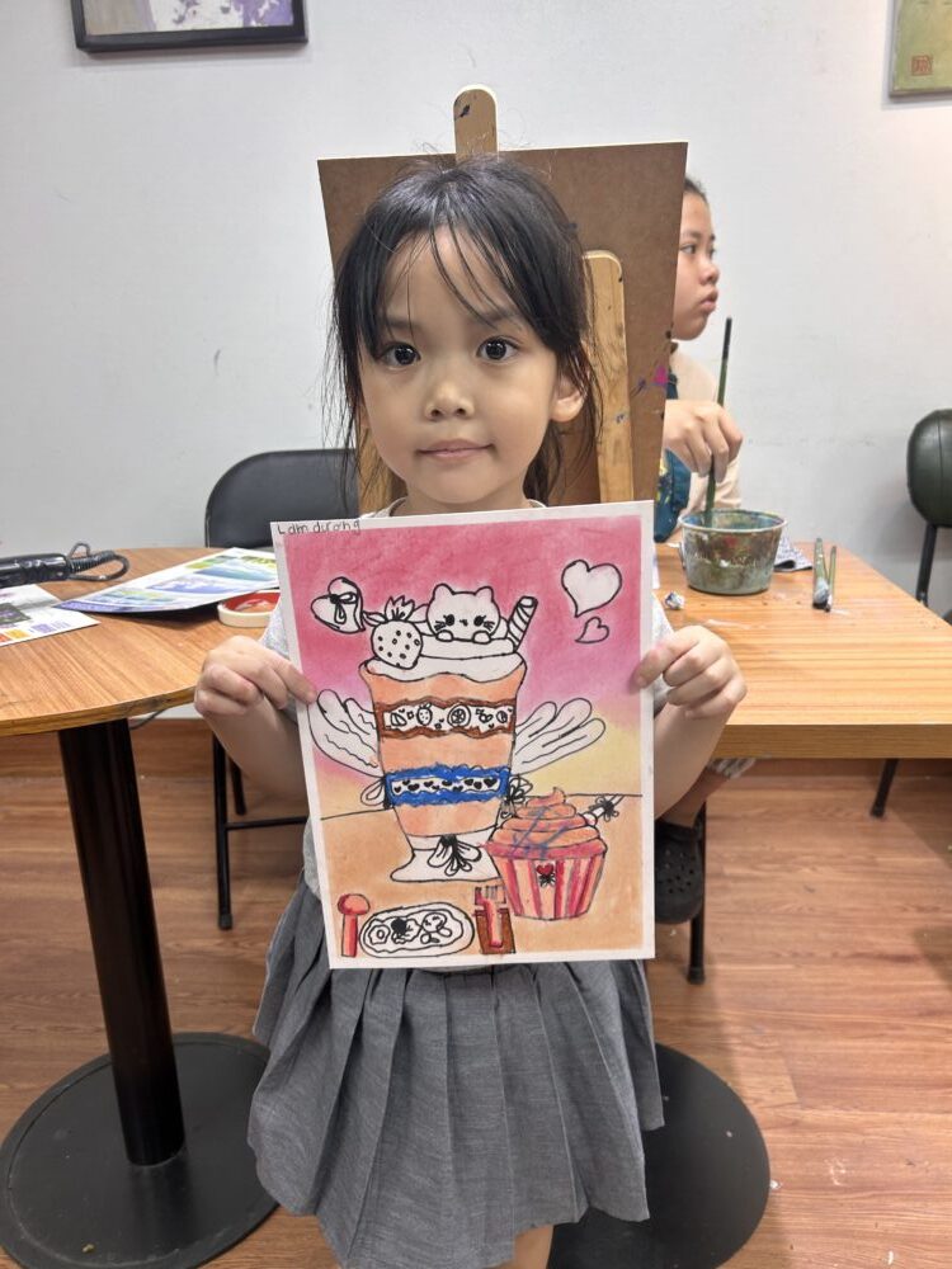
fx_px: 953
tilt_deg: -17.5
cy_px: 634
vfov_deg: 67.3
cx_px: 476
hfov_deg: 53.1
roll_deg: +2.8
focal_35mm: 26
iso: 64
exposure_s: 1/100
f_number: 1.5
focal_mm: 5.7
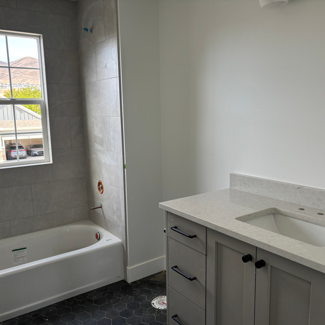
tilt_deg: -8.6
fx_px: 329
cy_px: 163
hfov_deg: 52.5
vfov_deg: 52.5
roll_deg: +1.0
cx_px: 158
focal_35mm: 31
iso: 80
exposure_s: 1/121
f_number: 1.6
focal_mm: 5.96
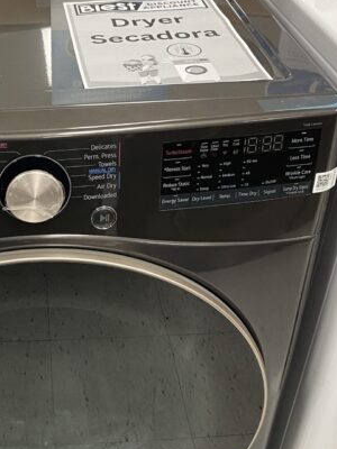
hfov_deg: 27.0
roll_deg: +1.5
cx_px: 30
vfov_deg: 36.7
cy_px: 192
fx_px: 675
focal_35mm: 52
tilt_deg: -33.4
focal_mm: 4.25
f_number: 1.8
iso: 160
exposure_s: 1/44
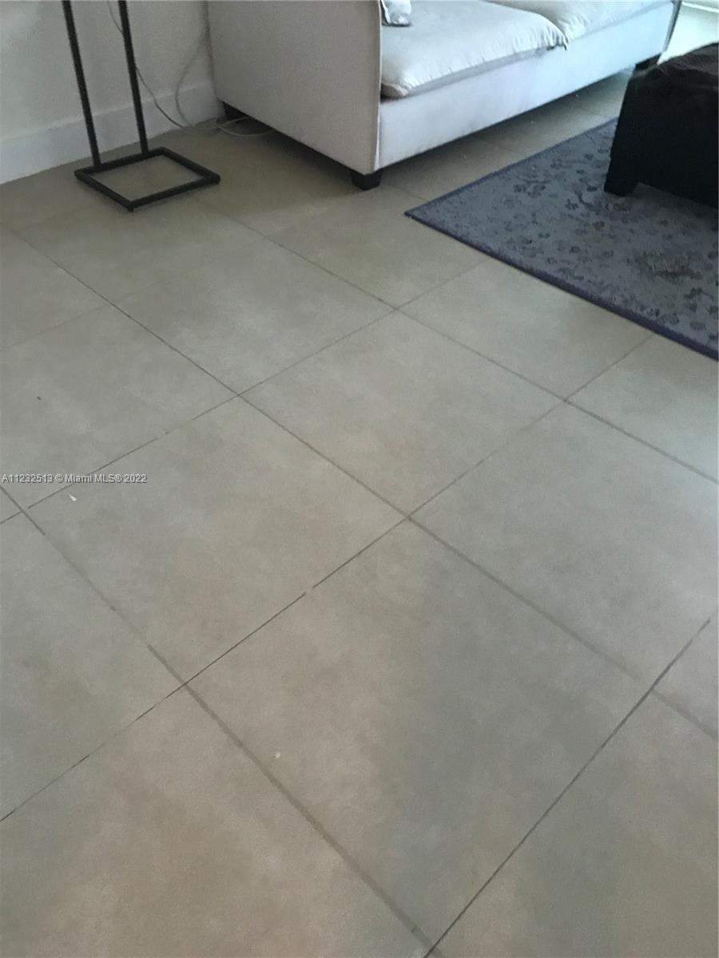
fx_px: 775
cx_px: 360
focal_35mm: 28
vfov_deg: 63.4
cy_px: 479
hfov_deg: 49.7
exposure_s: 1/9
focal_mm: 3.99
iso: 100
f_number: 1.8
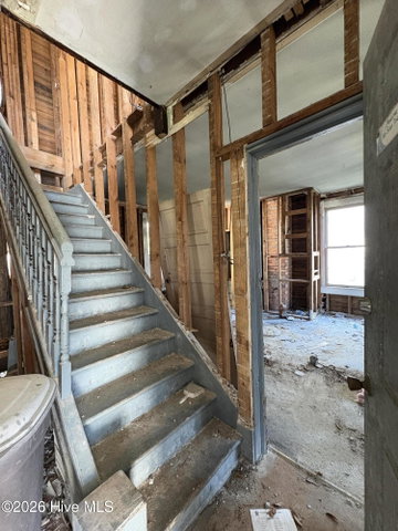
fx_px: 215
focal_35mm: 14
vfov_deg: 102.1
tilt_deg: -2.0
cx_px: 199
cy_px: 266
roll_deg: +1.3
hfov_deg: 85.7
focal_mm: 2.22
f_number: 2.2
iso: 640
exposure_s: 1/60
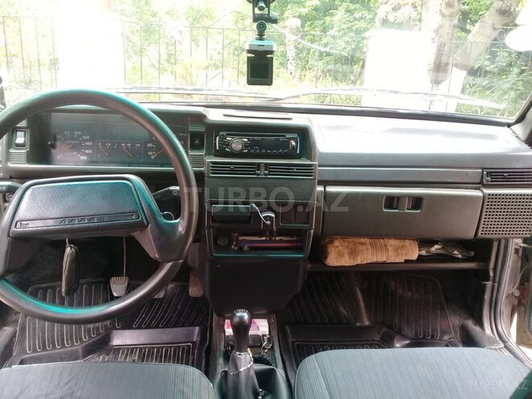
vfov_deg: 45.4
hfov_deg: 58.4
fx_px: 476
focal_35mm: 31
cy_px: 200
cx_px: 266
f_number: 2.2
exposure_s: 1/33
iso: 64
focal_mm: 3.3
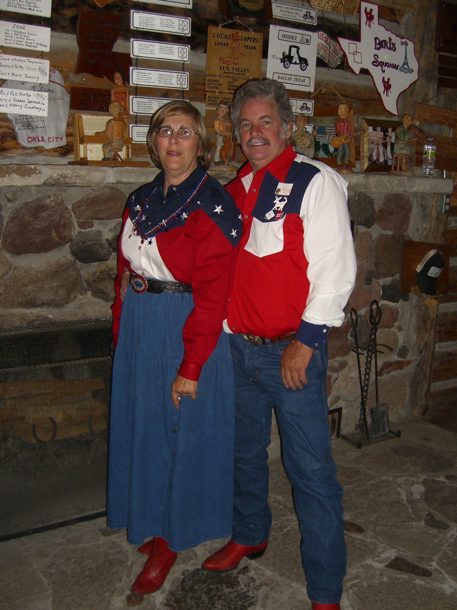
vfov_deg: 49.0
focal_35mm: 38
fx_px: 669
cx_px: 228
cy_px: 305
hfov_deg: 37.7
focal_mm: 7.9
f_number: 2.8
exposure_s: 1/60
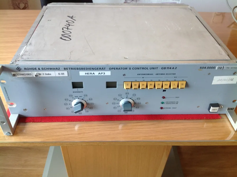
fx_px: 239
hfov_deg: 52.7
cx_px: 118
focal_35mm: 35
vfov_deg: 40.6
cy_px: 88
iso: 64
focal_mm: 4.28
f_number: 2.4
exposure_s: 1/40
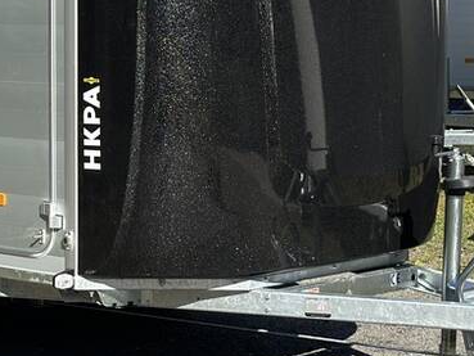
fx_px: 1781
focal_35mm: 130
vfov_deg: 11.4
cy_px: 91
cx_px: 100
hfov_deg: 15.1
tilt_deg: -5.6
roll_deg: +2.0
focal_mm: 6.86
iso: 100
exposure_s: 1/3876
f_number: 1.78
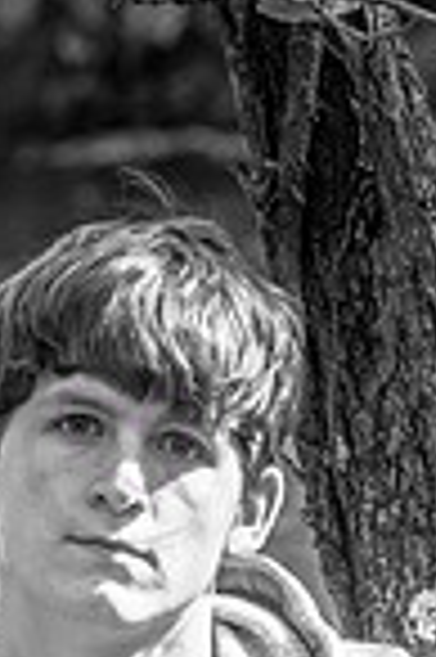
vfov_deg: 3.9
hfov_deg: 2.6
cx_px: 144
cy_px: 842
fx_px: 9559
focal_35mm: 525
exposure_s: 1/640
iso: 800
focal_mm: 170
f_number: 10
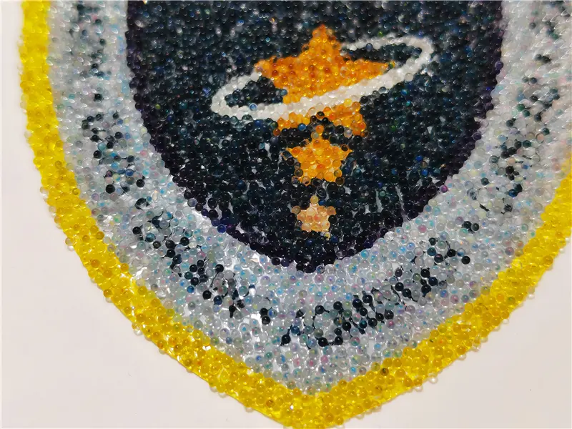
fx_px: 892
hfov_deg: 35.5
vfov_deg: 27.0
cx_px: 286
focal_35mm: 54
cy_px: 214
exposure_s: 1/100
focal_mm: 5.52
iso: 200
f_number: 1.9
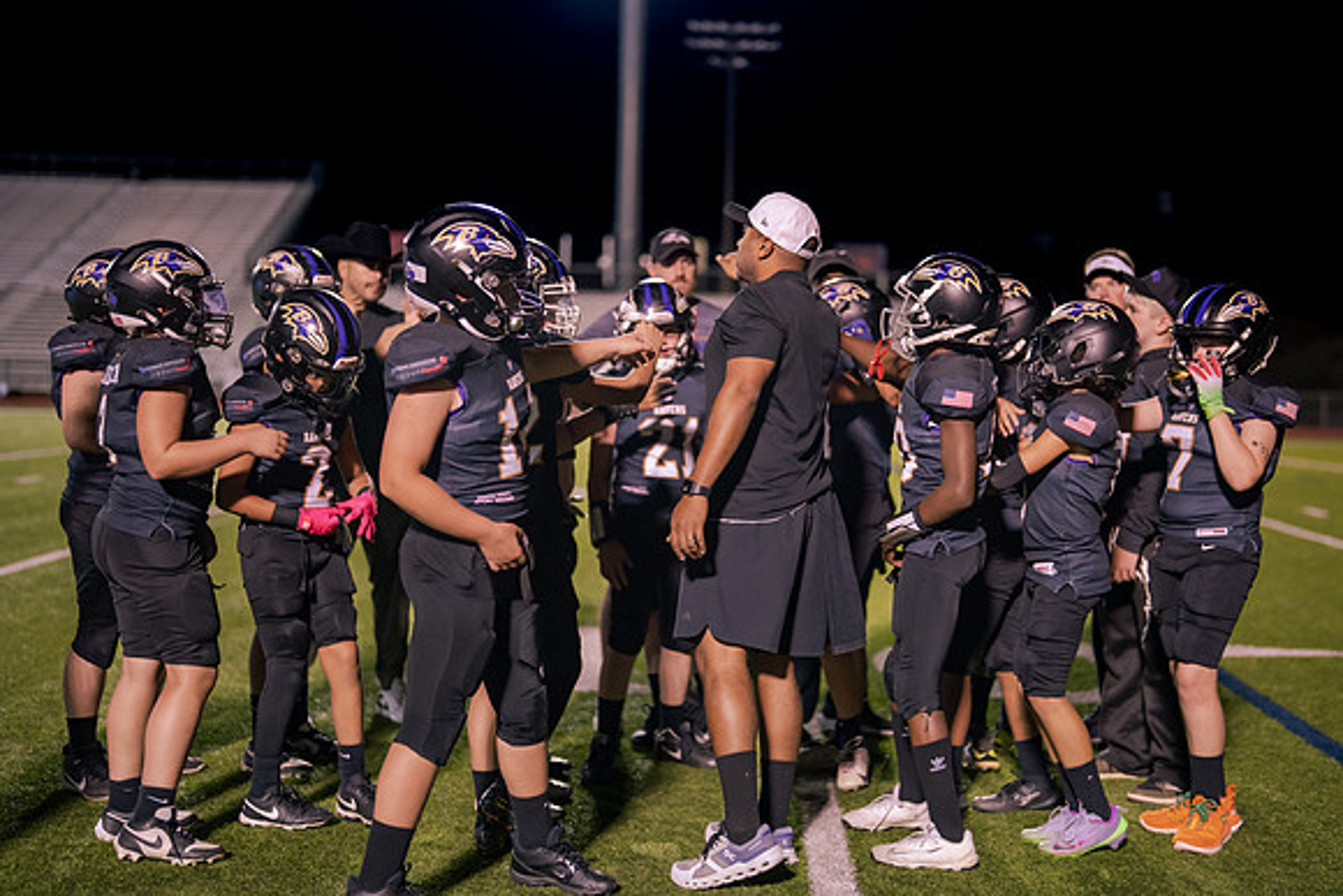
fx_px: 2041
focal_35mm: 55
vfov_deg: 24.8
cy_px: 422
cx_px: 721
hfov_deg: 36.4
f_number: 1.2
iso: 500
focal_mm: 50
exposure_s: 1/400
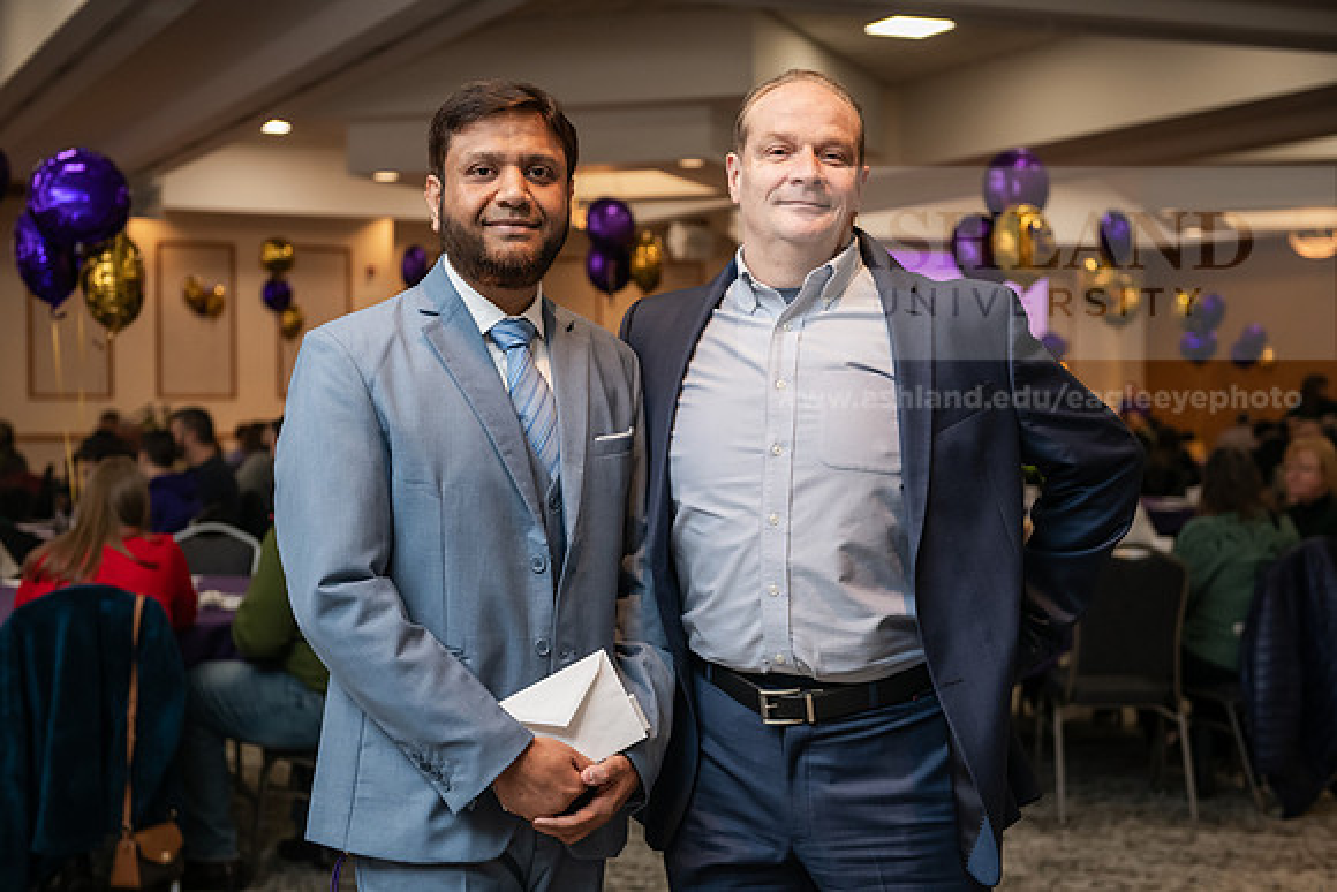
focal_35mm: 56
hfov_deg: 35.6
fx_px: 2080
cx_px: 668
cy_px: 446
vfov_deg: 24.2
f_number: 3.5
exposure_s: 1/200
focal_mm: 56
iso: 1600
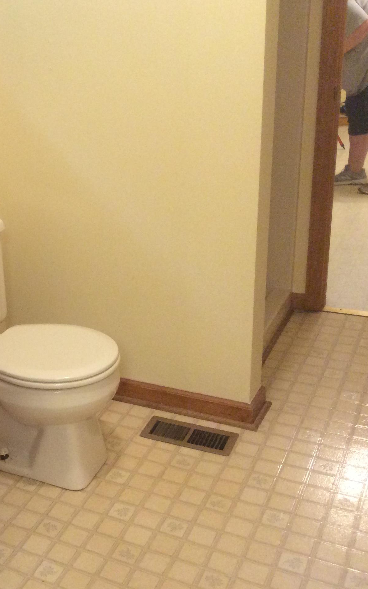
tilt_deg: -22.7
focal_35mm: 46
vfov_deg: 43.5
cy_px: 294
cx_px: -16
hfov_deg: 26.2
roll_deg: +6.9
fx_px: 738
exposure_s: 1/24
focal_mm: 3.3
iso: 250
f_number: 2.4
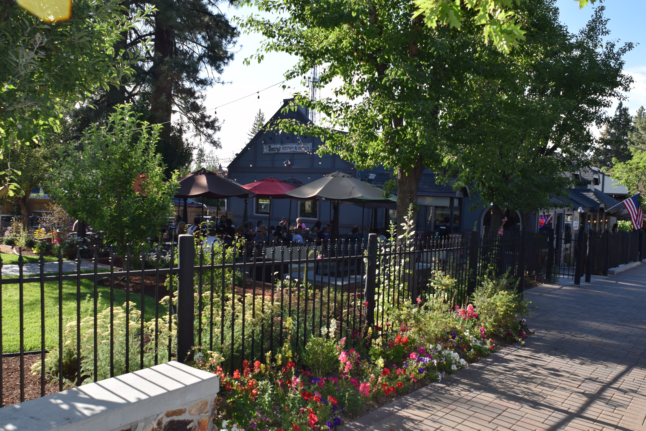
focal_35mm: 30
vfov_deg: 43.6
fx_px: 538
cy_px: 216
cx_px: 323
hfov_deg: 61.9
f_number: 6.3
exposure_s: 1/160
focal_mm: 20
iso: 100
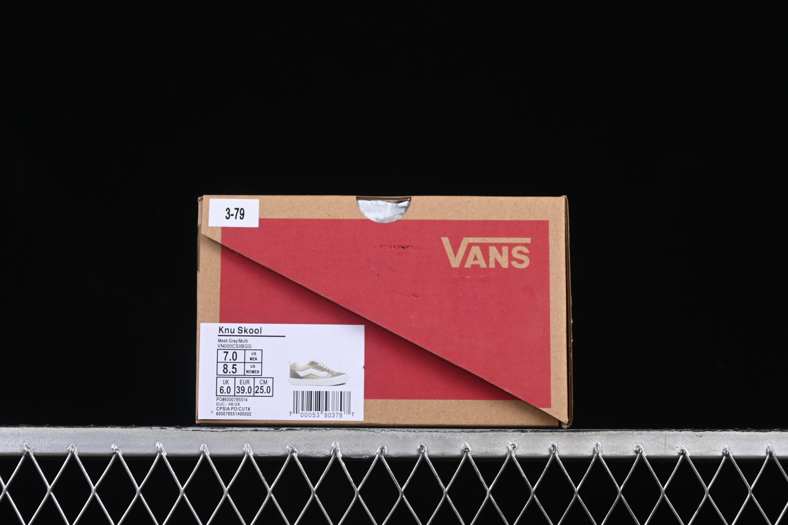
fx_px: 1642
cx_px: 394
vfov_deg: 18.2
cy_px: 262
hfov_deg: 27.0
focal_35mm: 75
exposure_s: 1/80
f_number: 7.1
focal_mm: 50
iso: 160
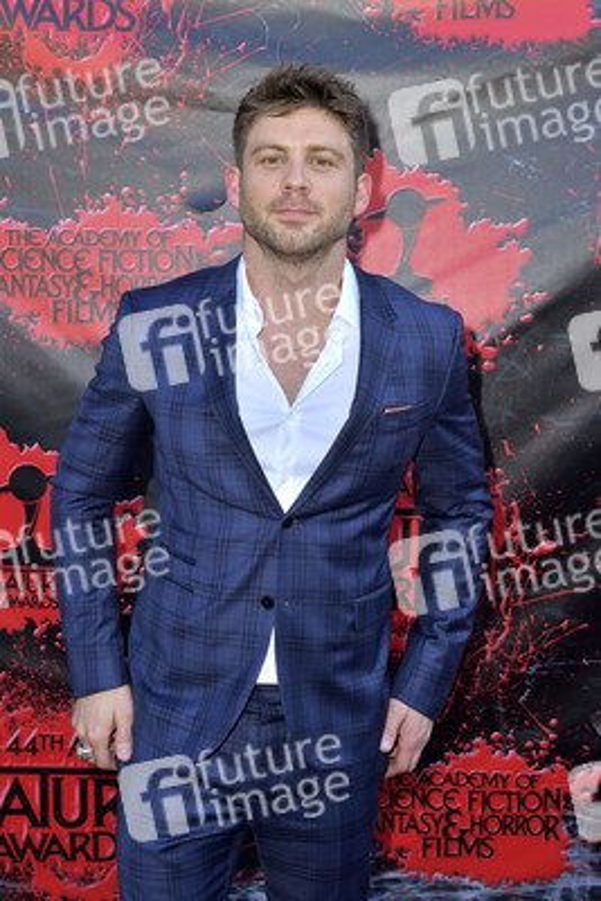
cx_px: 300
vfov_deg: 39.6
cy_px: 450
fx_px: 1251
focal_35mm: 50
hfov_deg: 27.0
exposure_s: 1/250
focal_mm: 50
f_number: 6.3
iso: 250
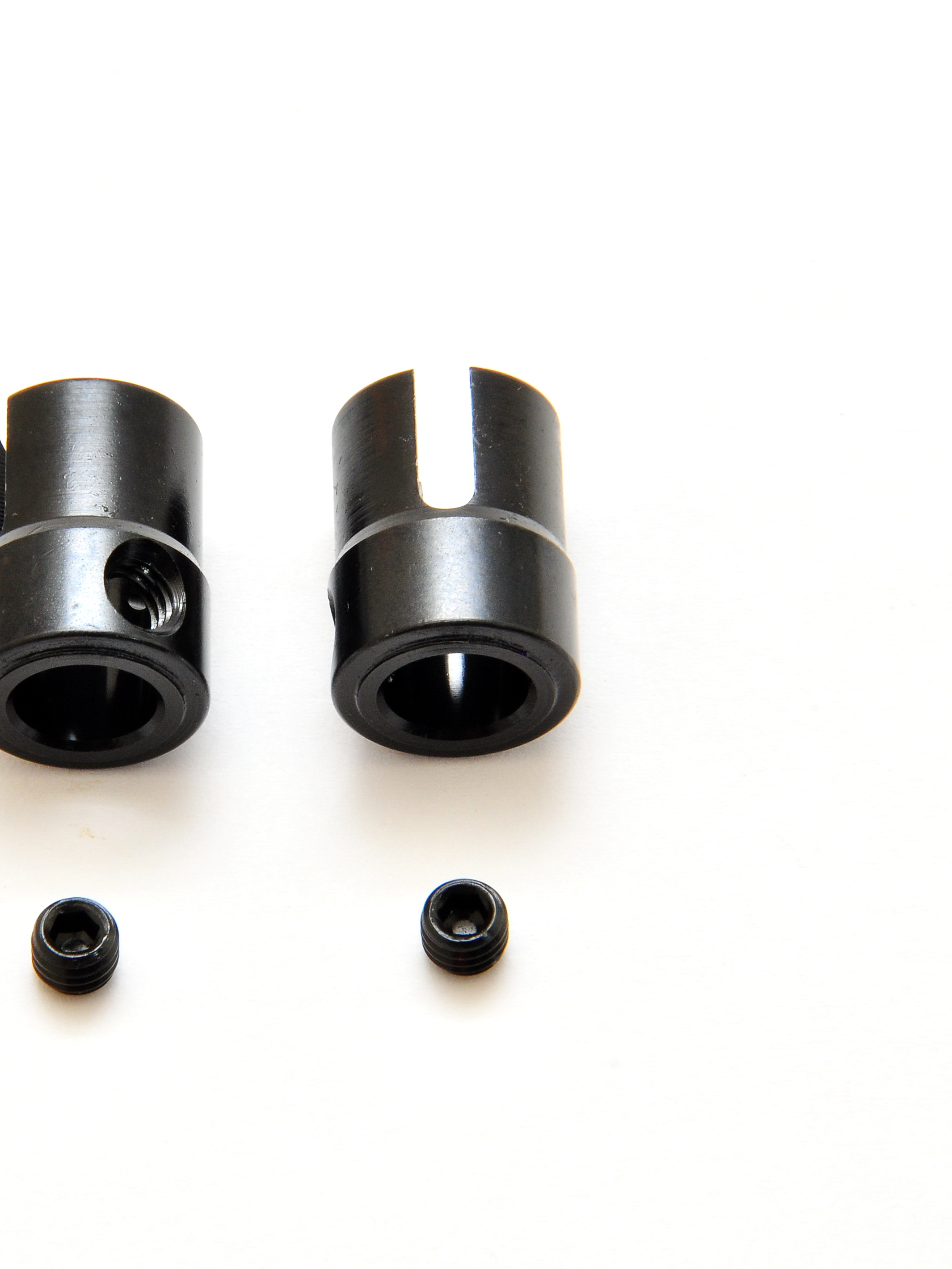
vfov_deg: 4.6
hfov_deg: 3.4
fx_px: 15951
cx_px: 253
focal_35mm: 435
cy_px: 634
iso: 400
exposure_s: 1/60
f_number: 22
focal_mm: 200
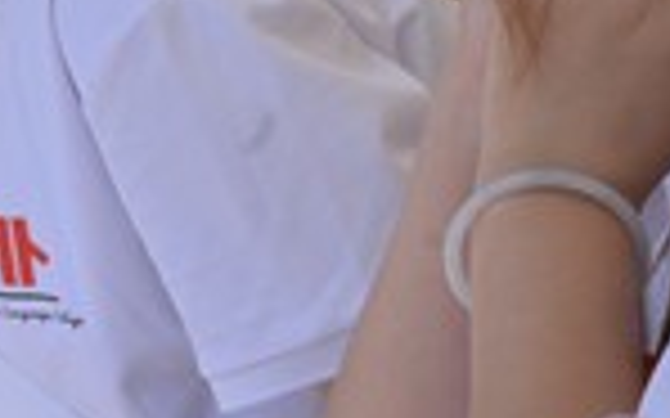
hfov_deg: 10.5
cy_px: 303
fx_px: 3505
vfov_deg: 6.8
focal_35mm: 192
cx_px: -391
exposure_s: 1/320
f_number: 14
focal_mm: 35
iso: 400
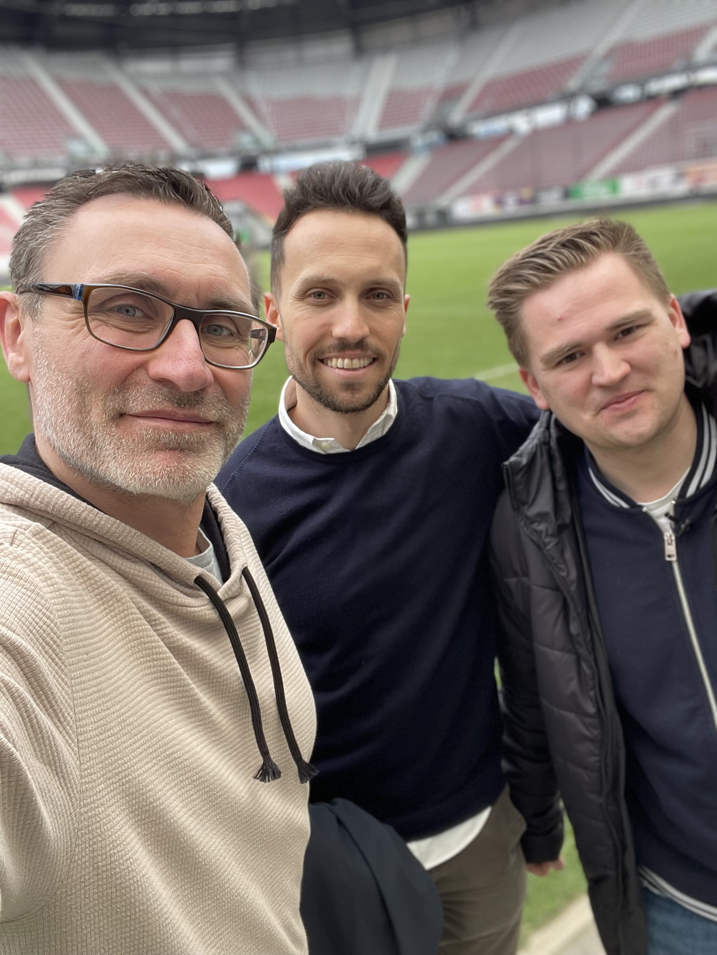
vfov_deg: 60.0
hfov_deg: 46.8
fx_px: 829
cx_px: 358
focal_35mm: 30
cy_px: 478
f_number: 2.2
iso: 25
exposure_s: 1/133
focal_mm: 2.71
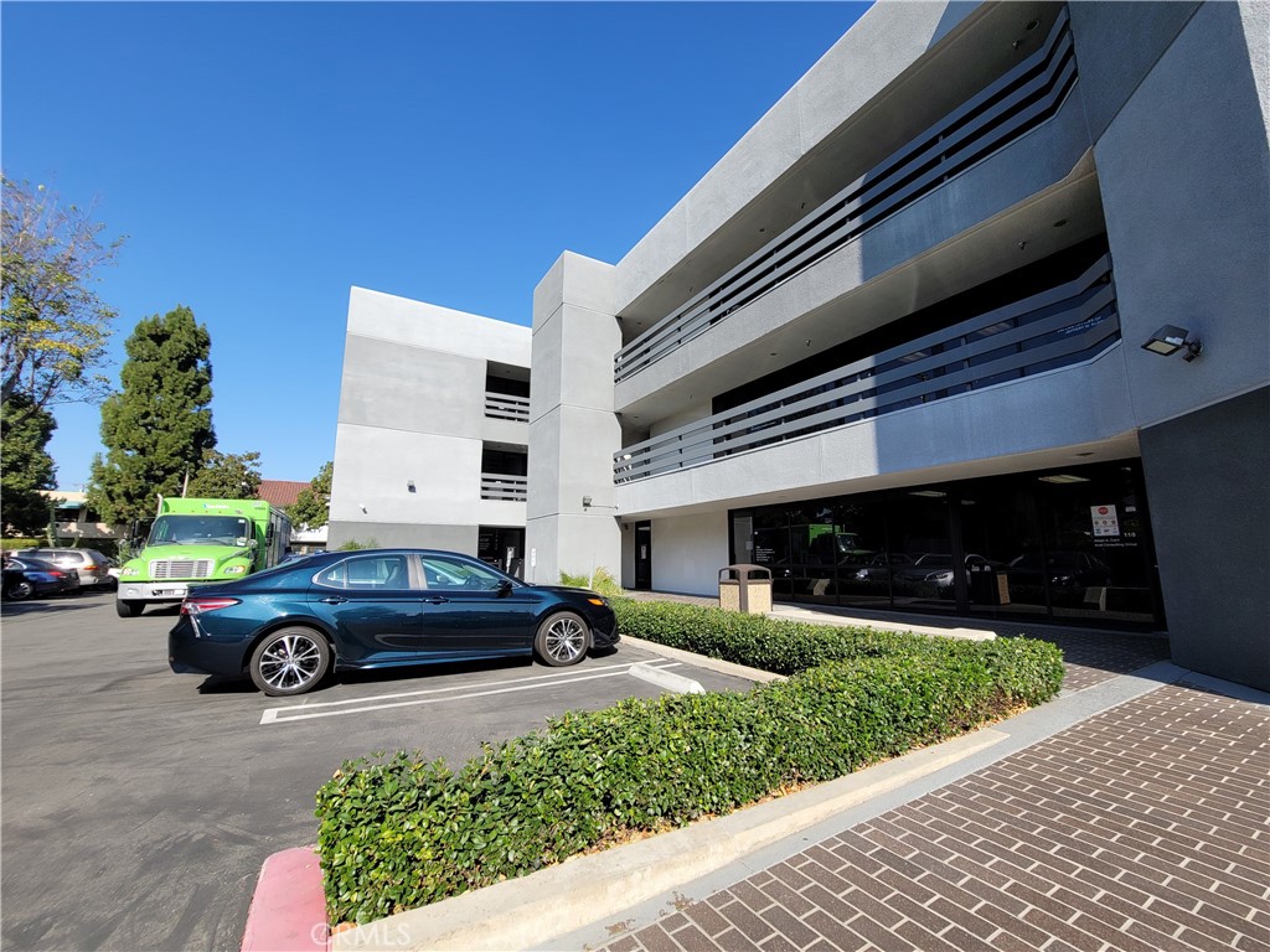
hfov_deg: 106.2
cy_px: 476
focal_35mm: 13
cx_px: 635
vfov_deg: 89.9
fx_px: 477
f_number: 2.2
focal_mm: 2.2
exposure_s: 1/1218
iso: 64
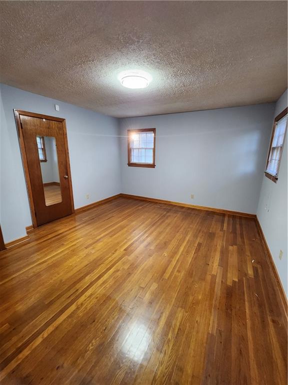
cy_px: 192
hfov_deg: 89.9
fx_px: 144
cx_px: 144
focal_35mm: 13
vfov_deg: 106.2
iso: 400
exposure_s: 1/30
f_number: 2.2
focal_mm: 2.2
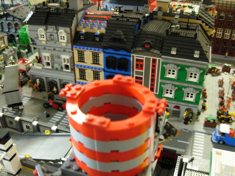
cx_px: 118
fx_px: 258
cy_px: 88
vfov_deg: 37.7
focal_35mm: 38
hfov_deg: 49.0
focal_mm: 6.3
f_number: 2.9
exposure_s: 1/4
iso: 149
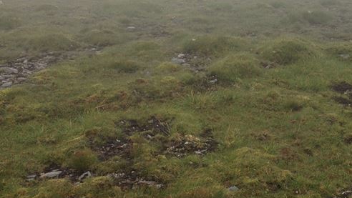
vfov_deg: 19.4
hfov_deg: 33.6
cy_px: 99
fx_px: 579
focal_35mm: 62
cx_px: 229
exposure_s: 1/345
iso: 50
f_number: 2.4
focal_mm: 4.28
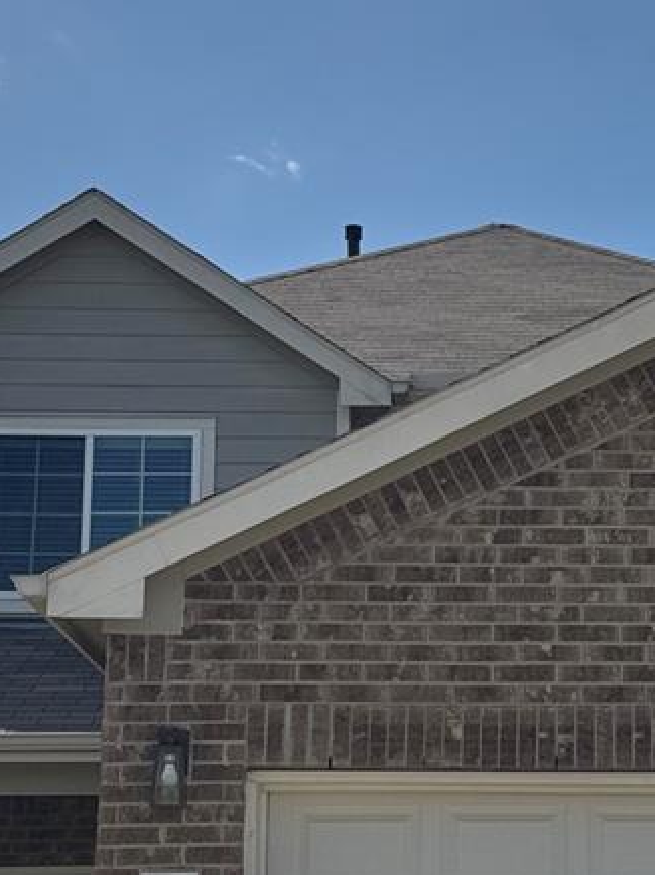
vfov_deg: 22.9
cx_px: 607
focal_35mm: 85
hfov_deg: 17.1
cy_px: 579
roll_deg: +0.9
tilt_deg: +12.1
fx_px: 2147
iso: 80
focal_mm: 6.76
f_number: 1.78
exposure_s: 1/7092
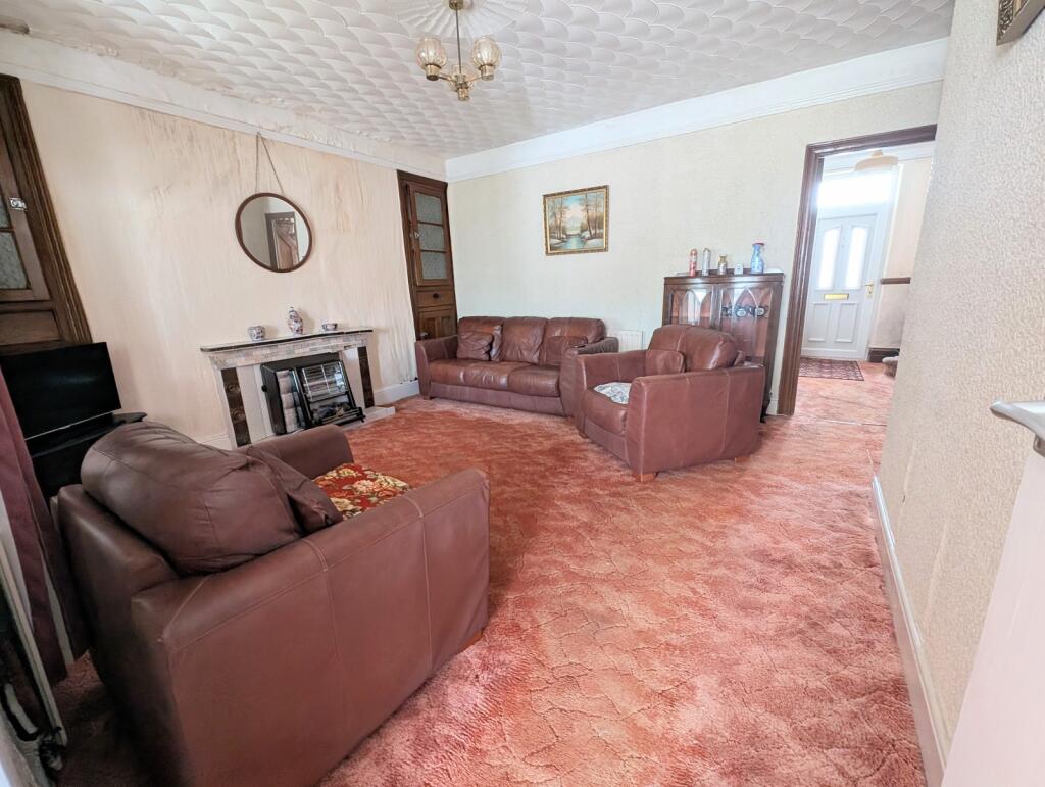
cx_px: 522
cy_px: 394
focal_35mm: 13
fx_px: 393
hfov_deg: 106.1
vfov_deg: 90.1
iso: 175
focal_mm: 1.95
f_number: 2.2
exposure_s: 1/28.6
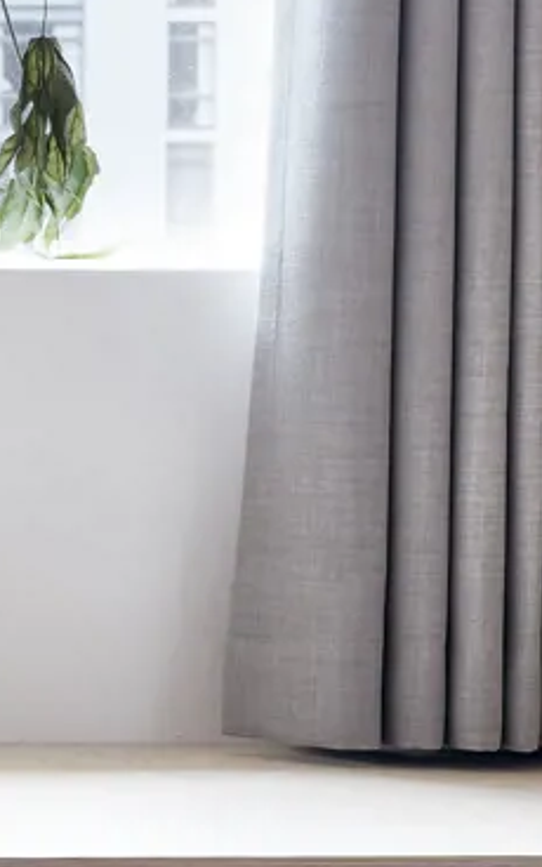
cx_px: -827
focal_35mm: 184
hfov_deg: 6.7
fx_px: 4349
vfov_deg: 11.4
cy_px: 410
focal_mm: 41
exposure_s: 4
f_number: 9
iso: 100
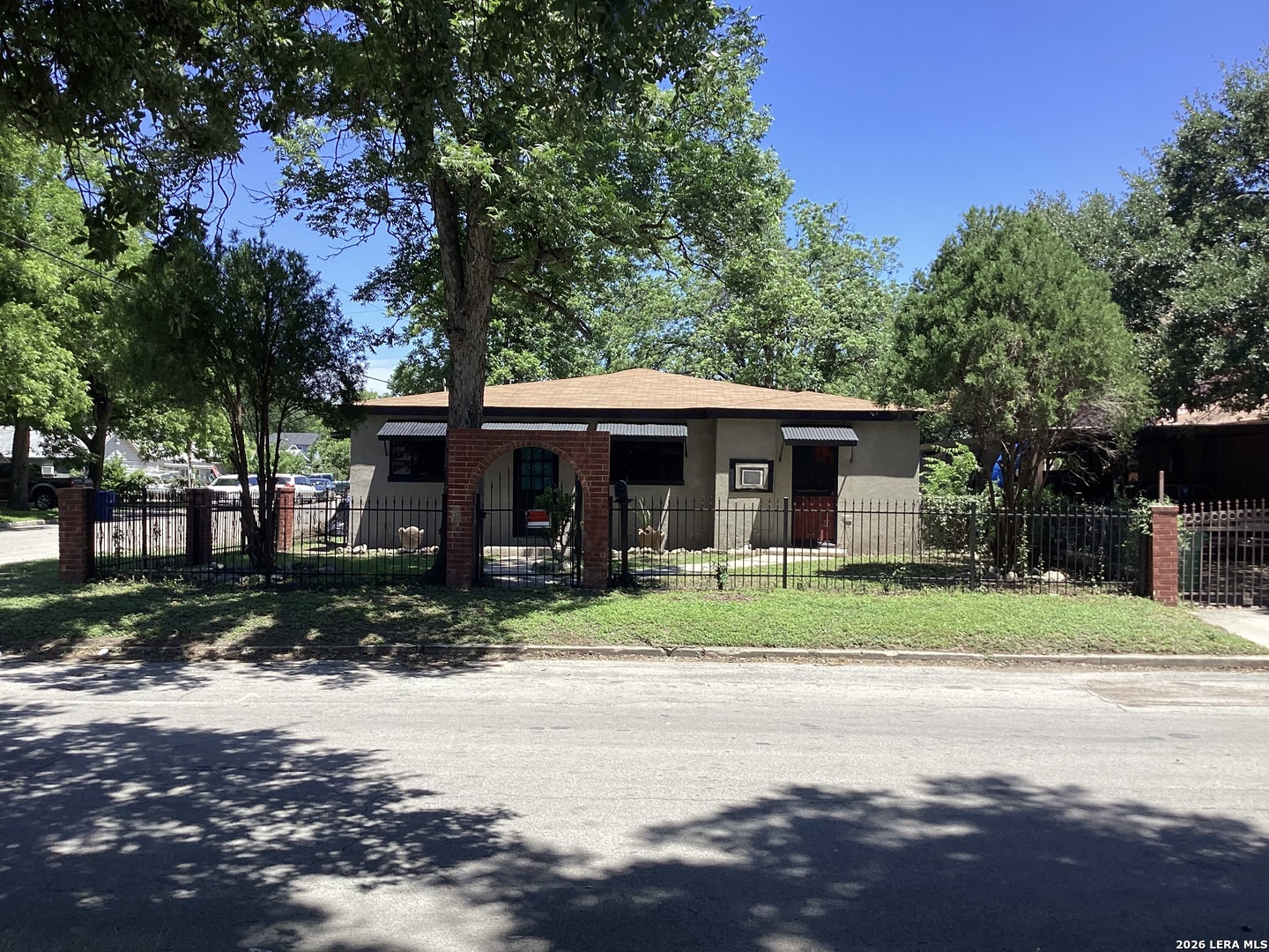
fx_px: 1136
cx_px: 634
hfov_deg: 58.4
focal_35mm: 31
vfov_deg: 45.4
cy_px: 476
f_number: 2.4
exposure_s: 1/696
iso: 25
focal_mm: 3.3
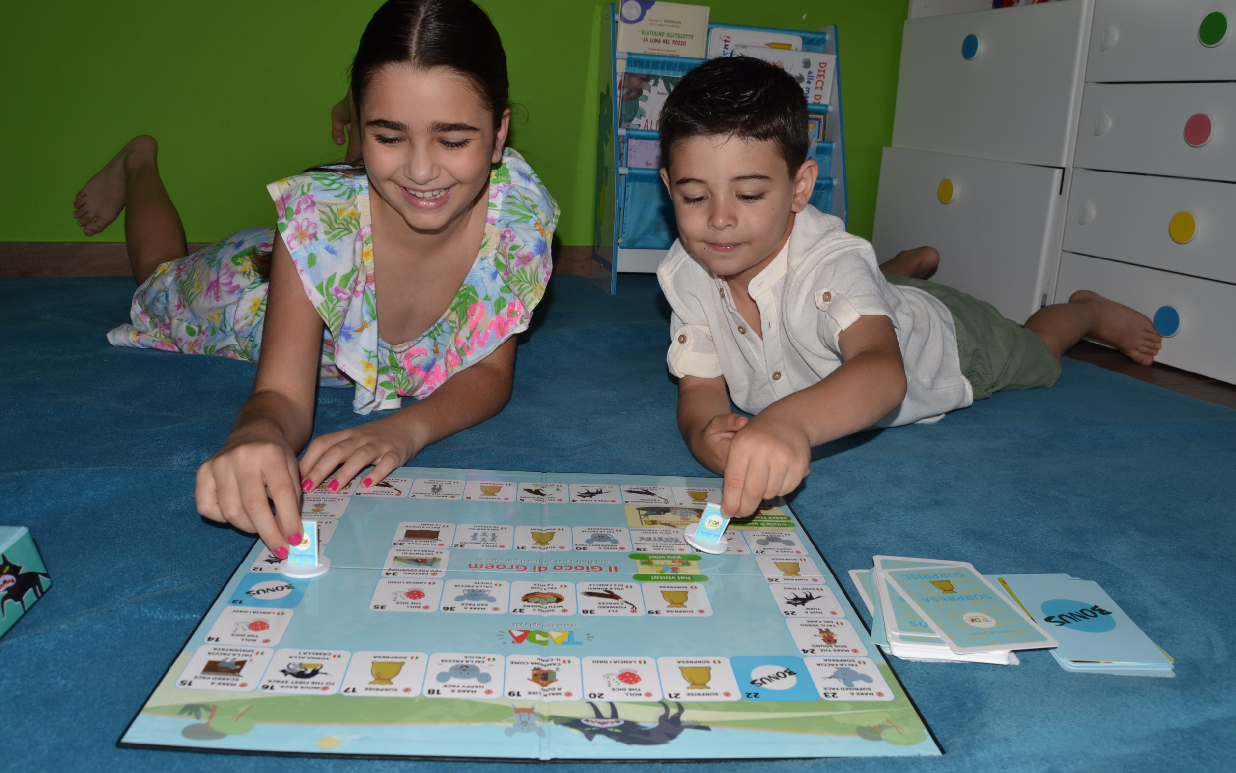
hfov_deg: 66.5
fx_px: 943
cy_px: 369
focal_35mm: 28
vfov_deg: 44.5
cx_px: 620
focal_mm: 18
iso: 100
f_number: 8
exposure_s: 1/60
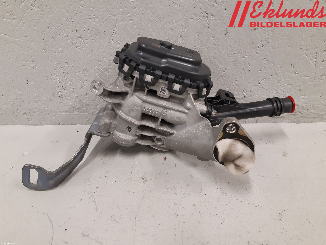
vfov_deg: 53.1
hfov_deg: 67.3
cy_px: 122
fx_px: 245
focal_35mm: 26
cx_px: 163
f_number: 1.7
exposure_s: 1/50
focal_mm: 3.93
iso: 200
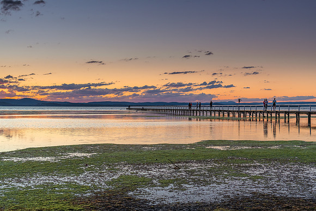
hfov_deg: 40.0
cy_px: 105
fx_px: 434
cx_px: 161
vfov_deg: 27.3
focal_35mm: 49
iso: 400
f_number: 6.3
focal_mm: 48
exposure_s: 1/50
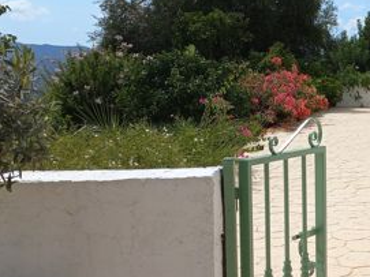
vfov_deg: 22.5
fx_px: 694
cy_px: 169
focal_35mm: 65
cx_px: 371
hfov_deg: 28.0
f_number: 1.8
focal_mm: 4.6
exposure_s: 1/1252
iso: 25
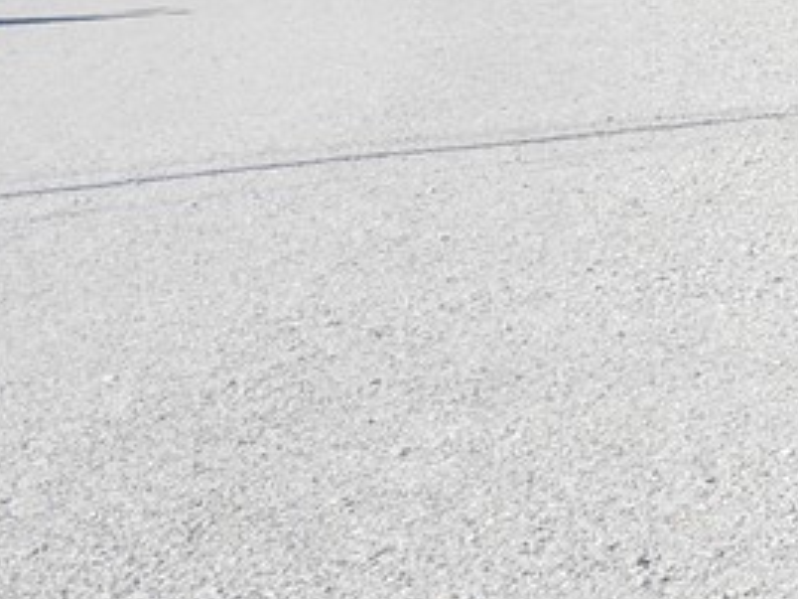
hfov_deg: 13.2
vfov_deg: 12.3
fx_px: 2651
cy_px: -258
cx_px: 1871
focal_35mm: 115
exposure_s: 1/400
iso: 200
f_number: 7.1
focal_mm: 12
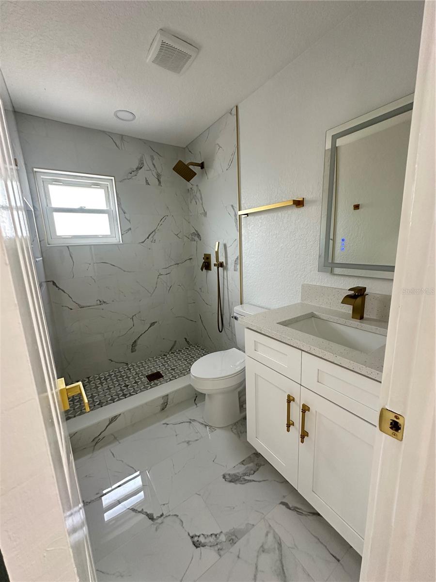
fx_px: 235
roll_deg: +2.4
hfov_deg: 85.7
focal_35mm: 14
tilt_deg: -11.2
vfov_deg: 102.1
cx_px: 218
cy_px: 291
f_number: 2.2
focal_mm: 2.22
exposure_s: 1/60
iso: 320
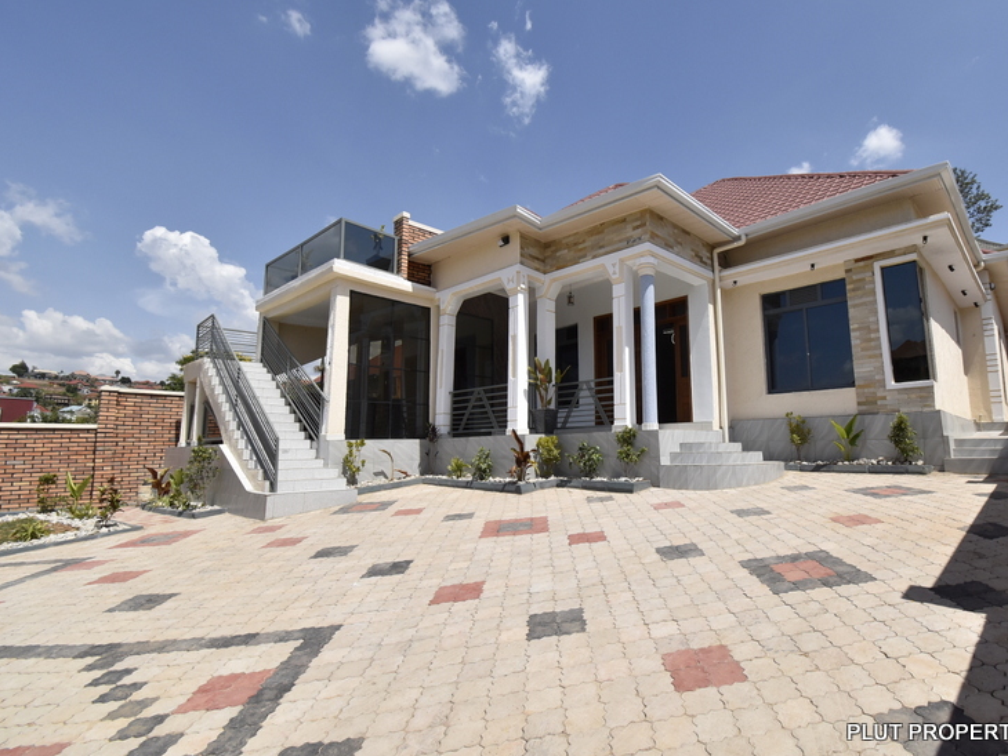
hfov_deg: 90.2
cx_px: 585
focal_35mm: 17
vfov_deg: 74.8
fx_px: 495
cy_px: 373
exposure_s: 1/2000
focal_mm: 10
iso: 500
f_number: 8
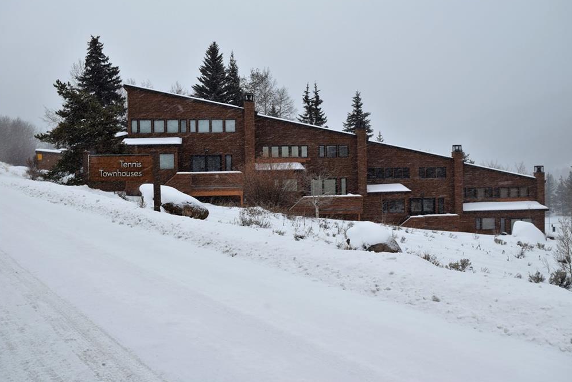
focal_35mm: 39
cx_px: 287
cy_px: 188
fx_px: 612
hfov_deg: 50.1
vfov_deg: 34.6
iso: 400
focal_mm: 25
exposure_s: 1/200
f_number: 7.1
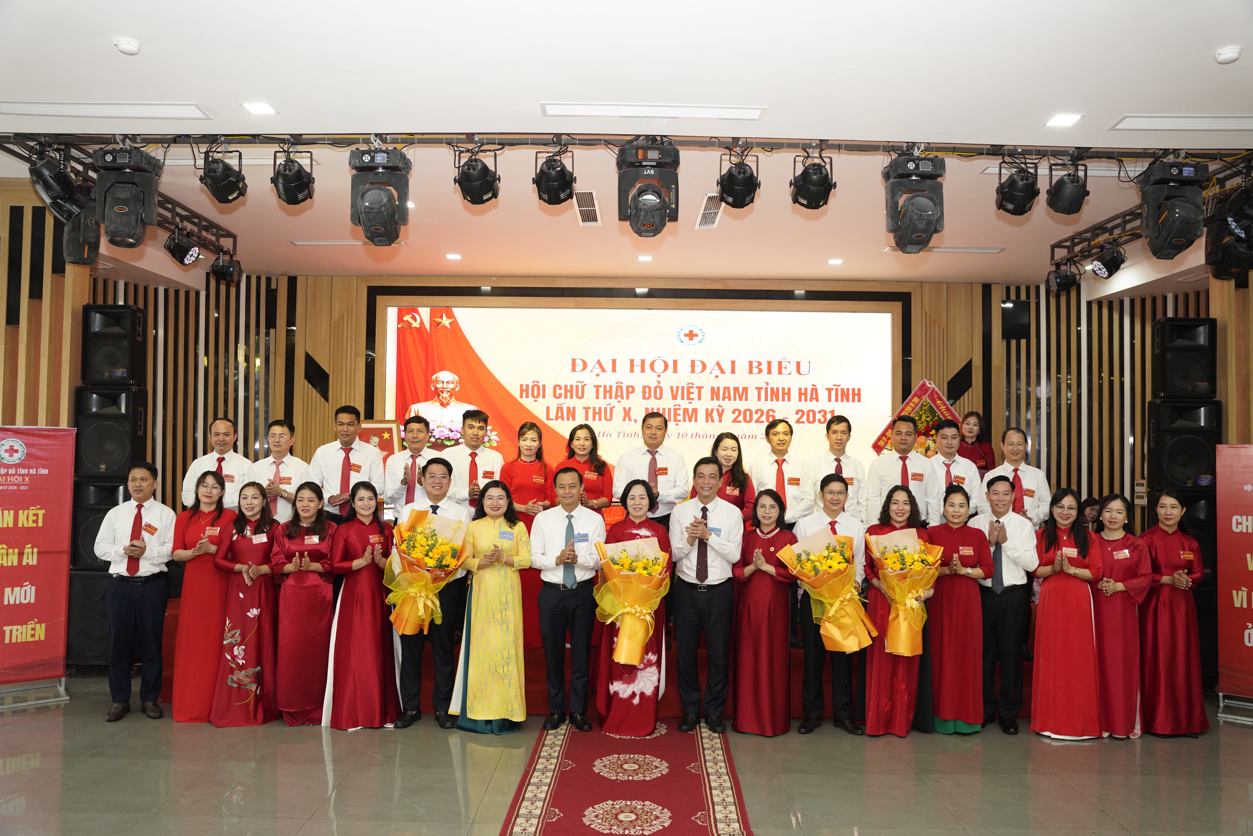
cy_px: 418
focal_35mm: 28
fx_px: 974
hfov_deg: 65.5
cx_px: 626
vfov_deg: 46.4
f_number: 4
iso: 1600
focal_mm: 28
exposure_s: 1/125
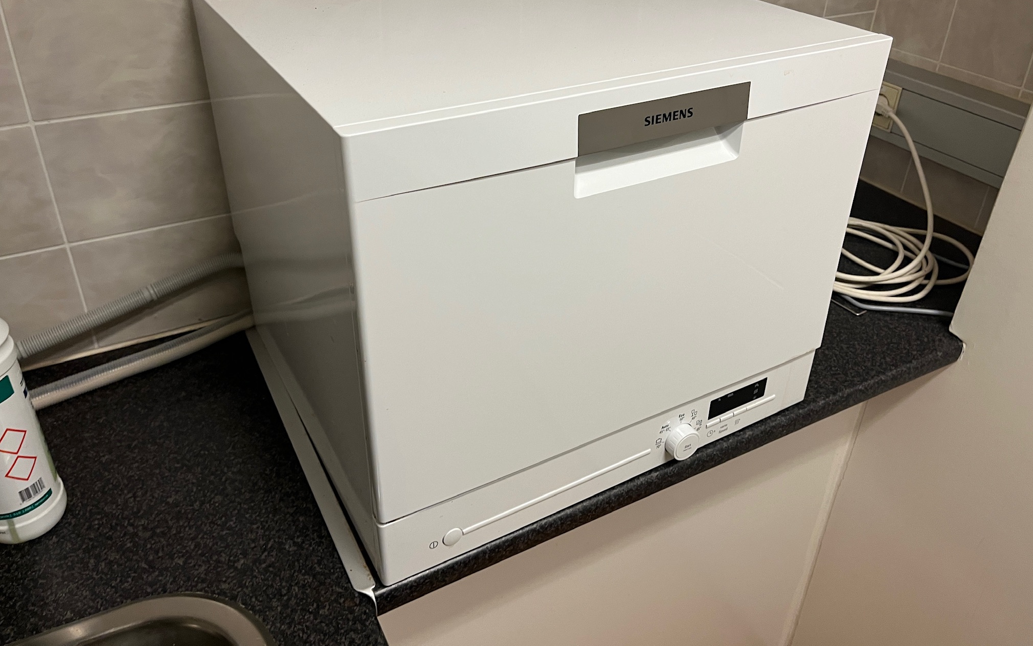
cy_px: 258
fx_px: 788
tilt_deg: -29.4
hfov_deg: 66.5
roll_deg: -0.9
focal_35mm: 28
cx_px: 524
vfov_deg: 44.3
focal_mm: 5.1
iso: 100
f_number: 1.6
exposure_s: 1/50
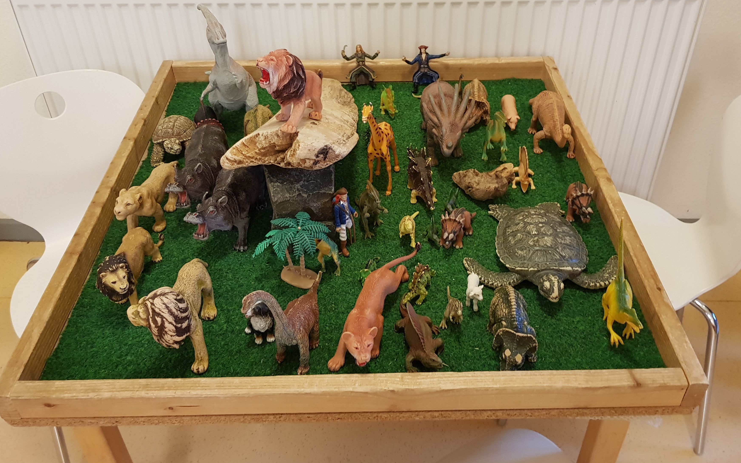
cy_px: 180
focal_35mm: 32
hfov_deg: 59.6
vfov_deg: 39.2
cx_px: 392
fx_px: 646
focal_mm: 4.2
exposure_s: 1/25
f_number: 1.7
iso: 250
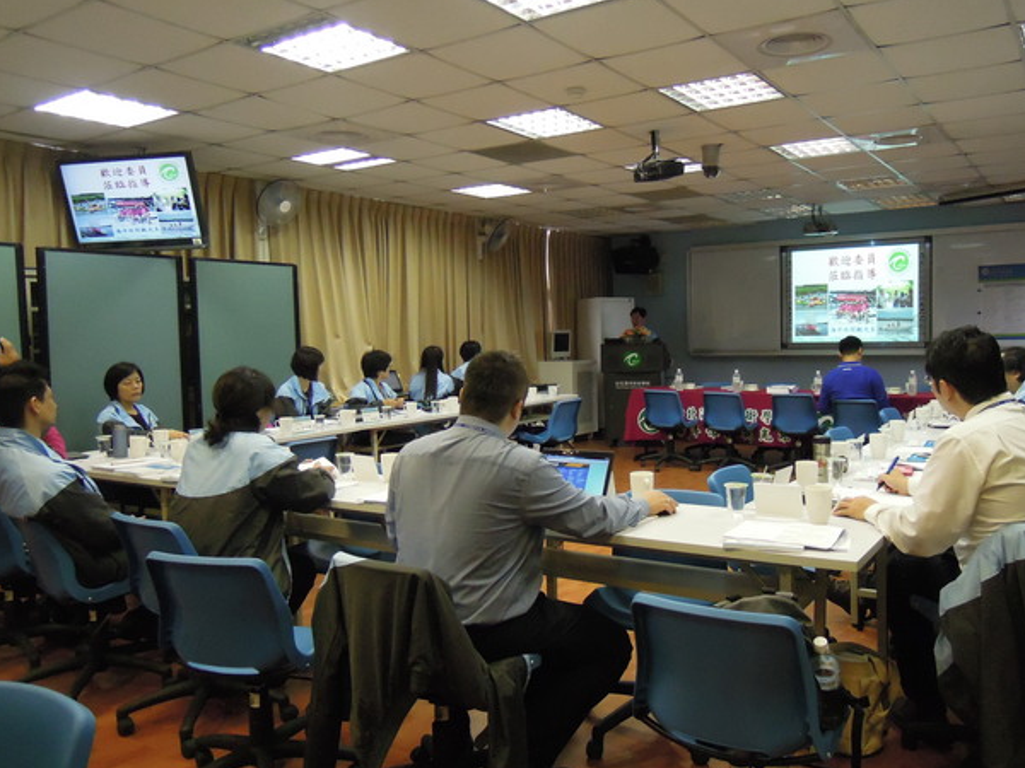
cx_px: 577
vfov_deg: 49.7
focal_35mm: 28
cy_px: 373
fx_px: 829
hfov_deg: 63.2
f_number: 1.8
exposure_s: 1/250
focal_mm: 4.3
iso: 900
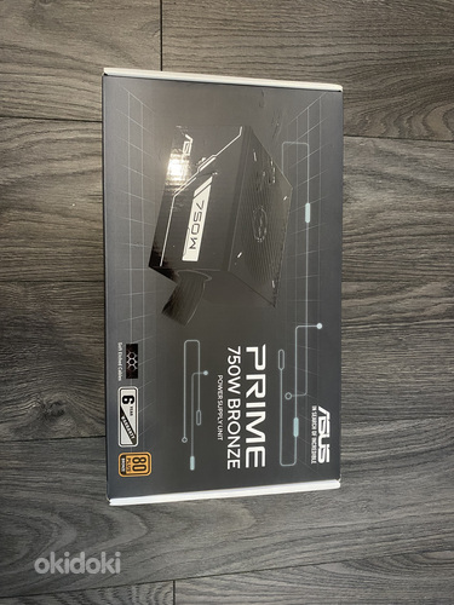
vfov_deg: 67.3
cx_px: 227
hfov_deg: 53.1
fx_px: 455
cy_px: 302
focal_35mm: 26
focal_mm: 4.25
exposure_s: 1/50
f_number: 1.8
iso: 250
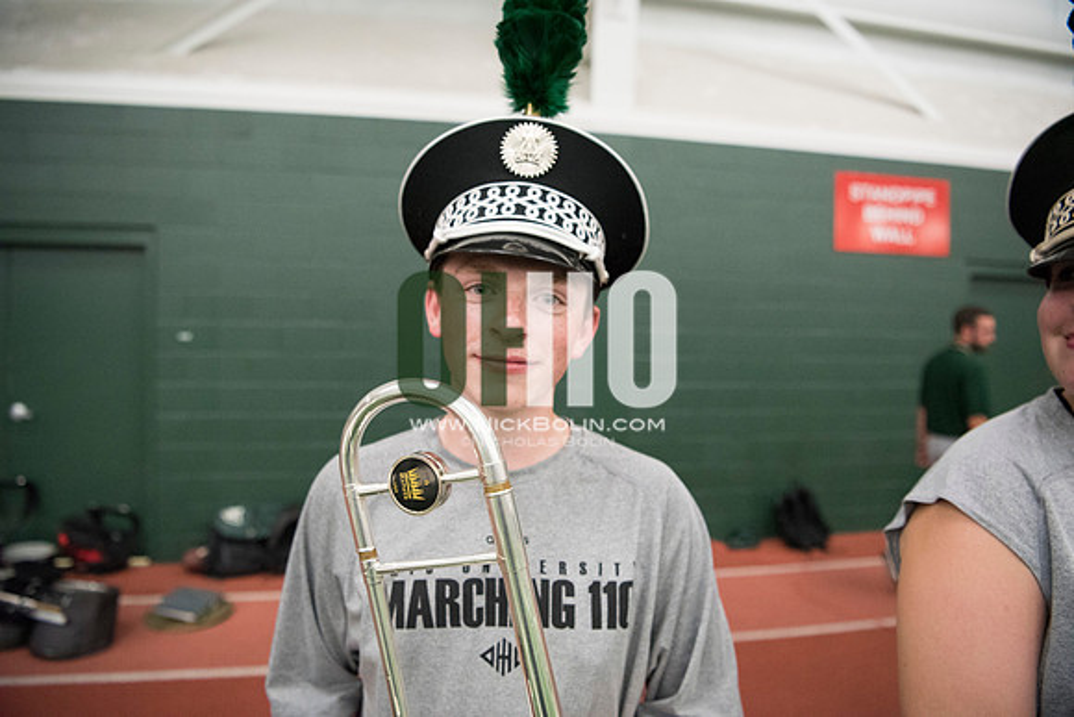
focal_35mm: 24
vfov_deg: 53.2
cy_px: 358
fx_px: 716
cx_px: 537
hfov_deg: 73.7
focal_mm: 24
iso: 3200
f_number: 3.2
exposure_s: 1/250
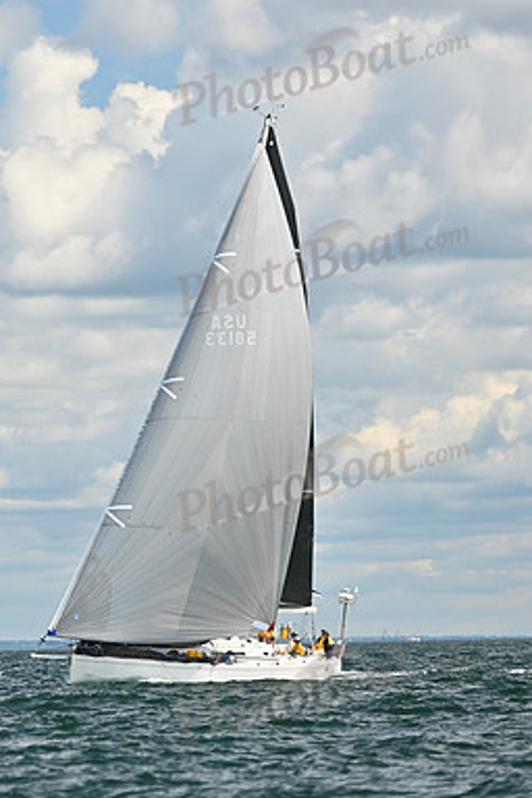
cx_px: 71
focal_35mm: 234
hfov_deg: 5.9
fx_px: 5187
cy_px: 400
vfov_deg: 8.8
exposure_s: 1/2000
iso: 250
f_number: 3.2
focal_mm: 155
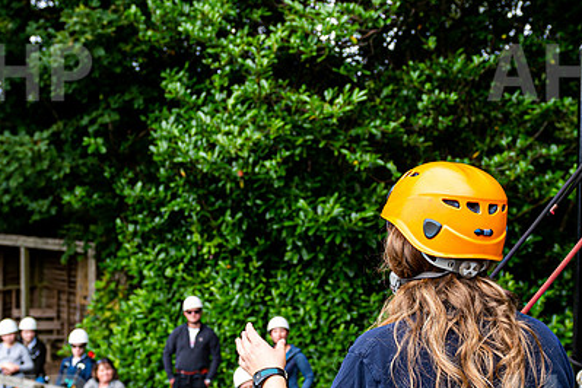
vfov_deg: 27.5
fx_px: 792
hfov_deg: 40.3
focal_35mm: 49
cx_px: 302
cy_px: 182
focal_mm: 24
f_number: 3.5
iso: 250
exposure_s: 1/500
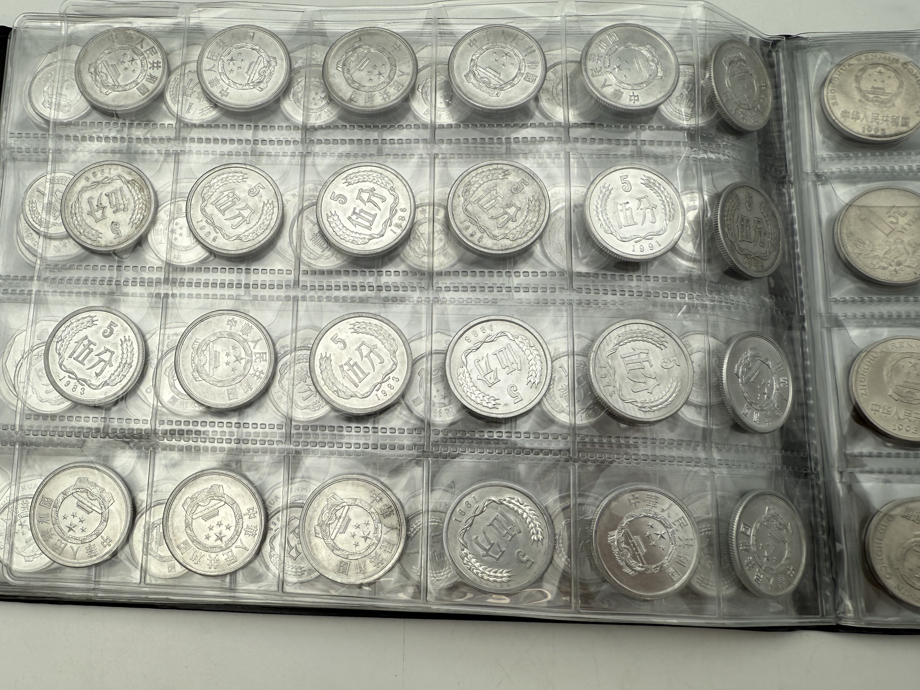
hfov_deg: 61.1
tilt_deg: -77.6
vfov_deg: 48.2
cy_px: 341
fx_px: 771
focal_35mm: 29
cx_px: 366
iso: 40
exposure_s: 1/381
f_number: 2.2
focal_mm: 2.22
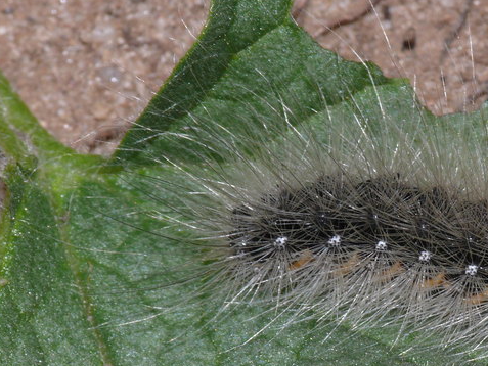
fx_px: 5401
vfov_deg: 3.9
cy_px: 231
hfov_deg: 5.2
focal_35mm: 383
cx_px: 425
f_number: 11
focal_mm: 45.2
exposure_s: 1/1300
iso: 100
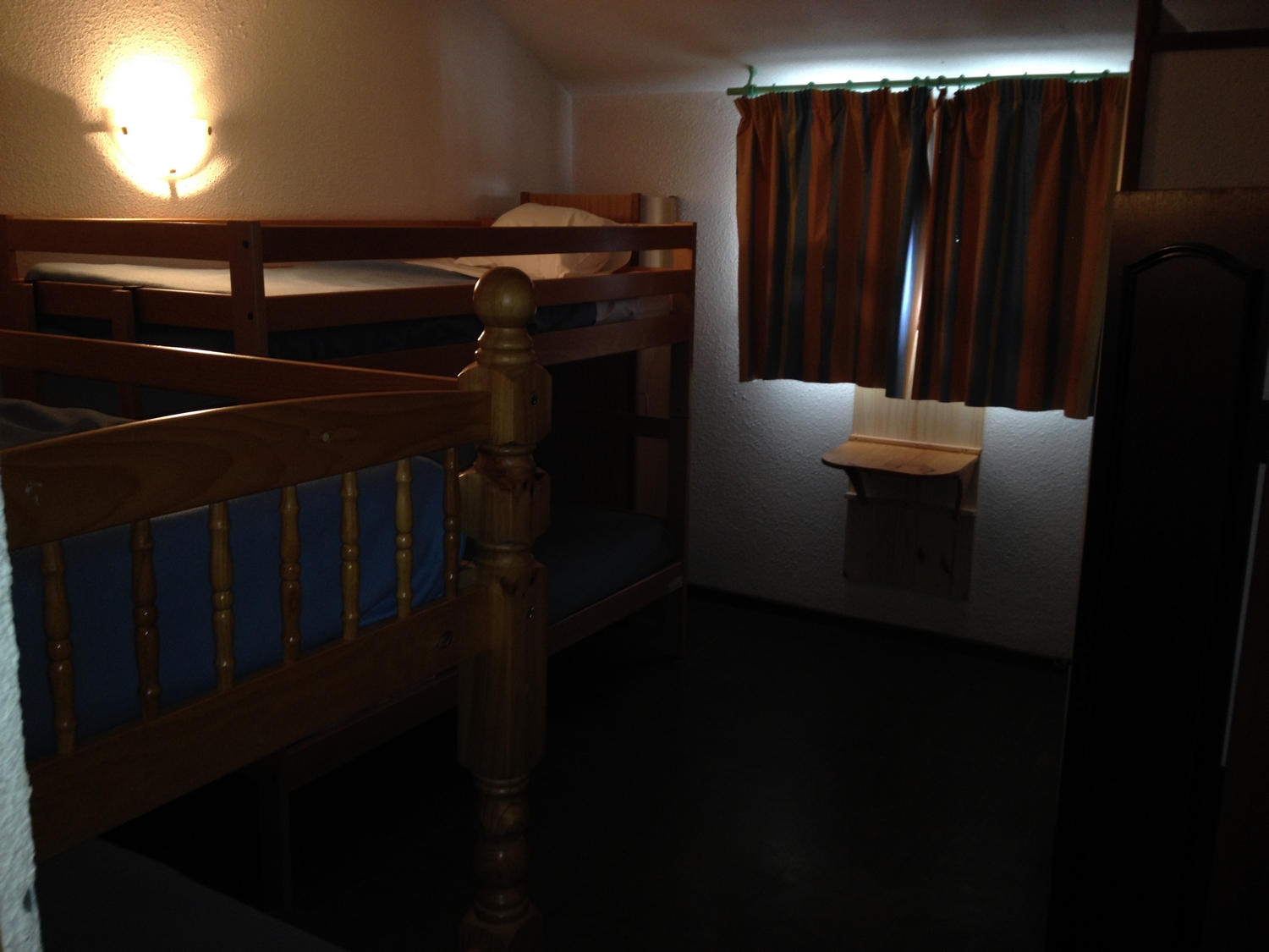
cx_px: 634
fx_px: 1283
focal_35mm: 35
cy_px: 476
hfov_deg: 52.6
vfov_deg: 40.7
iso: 80
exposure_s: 1/17
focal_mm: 4.28
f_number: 2.4
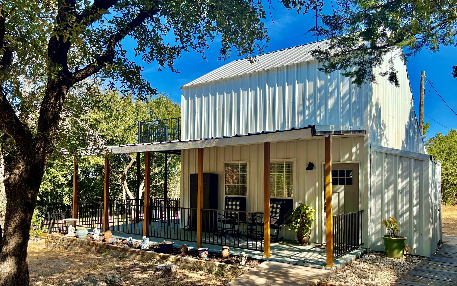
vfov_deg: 44.3
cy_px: 171
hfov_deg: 66.5
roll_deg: -1.2
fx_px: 349
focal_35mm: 28
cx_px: 230
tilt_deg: +2.2
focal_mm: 5.96
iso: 50
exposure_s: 1/1399
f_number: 1.6
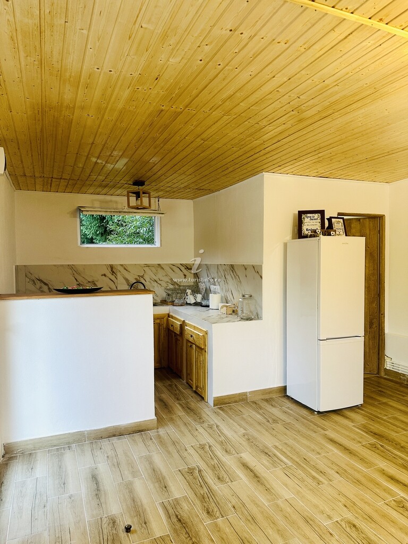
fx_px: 377
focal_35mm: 24
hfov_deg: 56.8
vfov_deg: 71.6
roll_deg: +0.4
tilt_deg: -2.1
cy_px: 272
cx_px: 204
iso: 160
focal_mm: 6.86
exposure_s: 1/50
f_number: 1.78
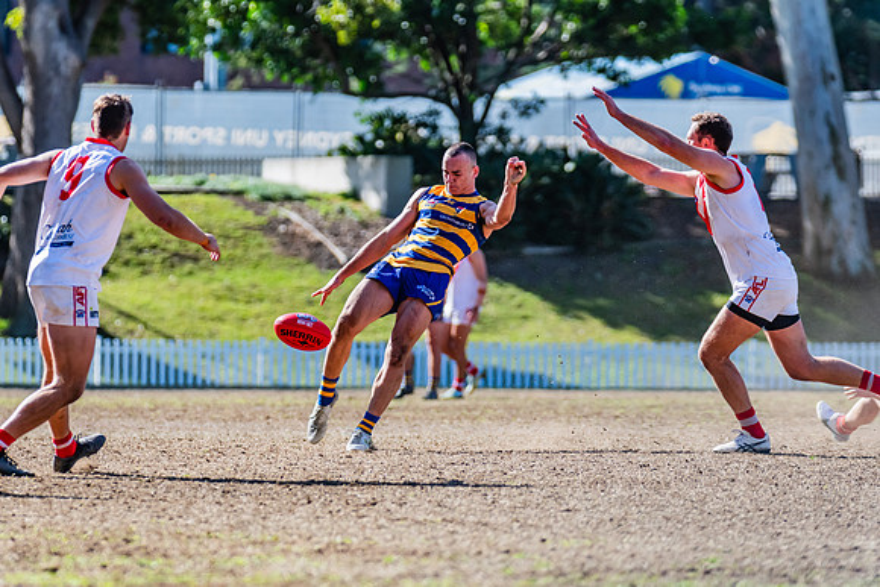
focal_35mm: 370
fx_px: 9036
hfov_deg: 5.6
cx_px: 440
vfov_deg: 3.7
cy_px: 294
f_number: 6.3
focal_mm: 360
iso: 800
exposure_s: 1/1600
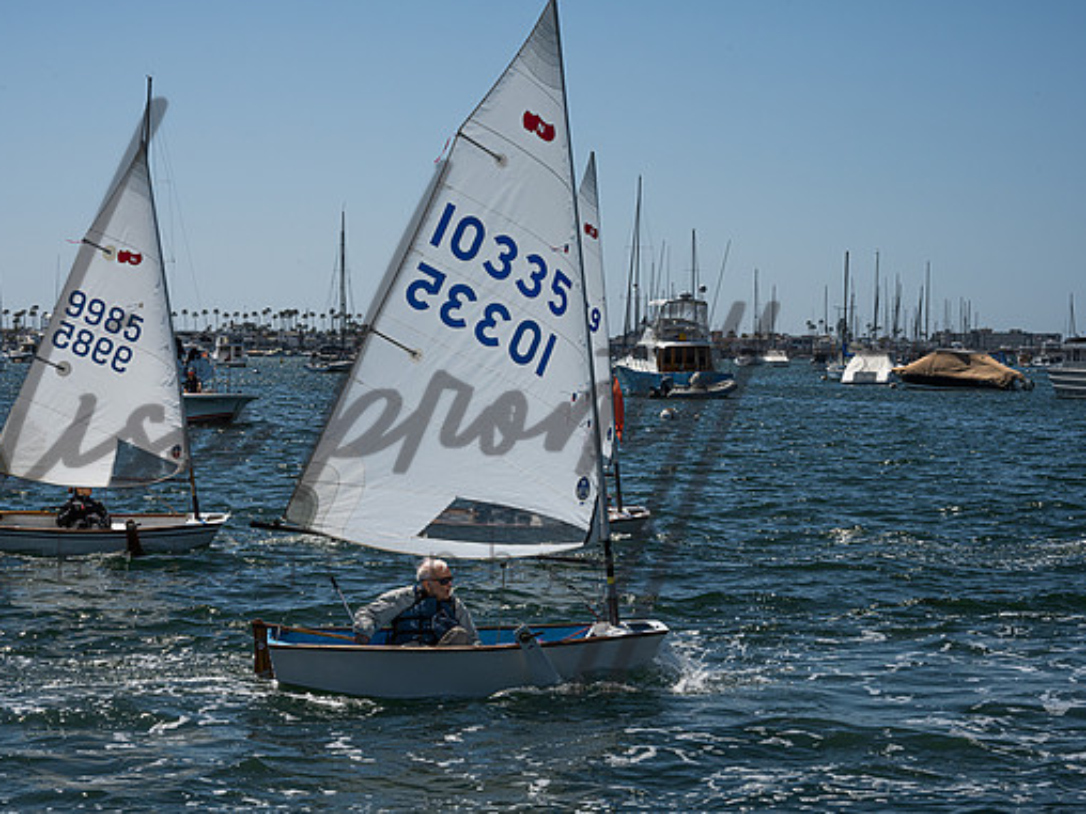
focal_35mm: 79
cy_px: 403
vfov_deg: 18.7
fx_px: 2478
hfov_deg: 24.7
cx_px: 472
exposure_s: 1/800
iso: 250
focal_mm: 72
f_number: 16
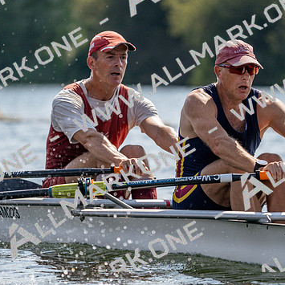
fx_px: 3959
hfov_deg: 4.1
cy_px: 134
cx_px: 172
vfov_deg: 4.1
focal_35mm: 425
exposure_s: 1/1600
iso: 250
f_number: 6.3
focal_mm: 306
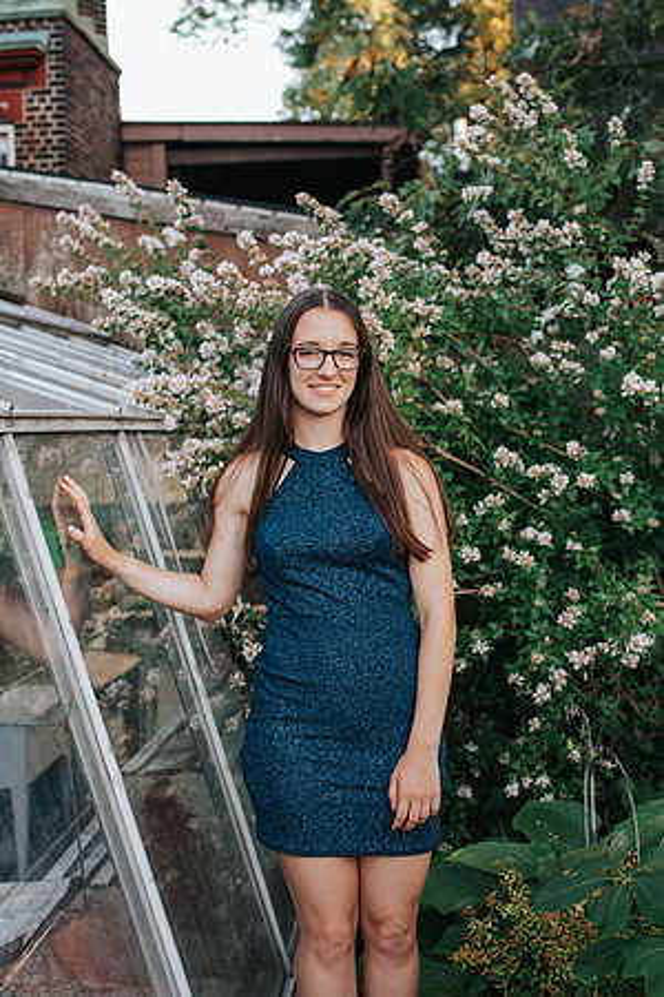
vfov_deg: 37.9
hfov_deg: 25.8
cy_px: 498
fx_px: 1451
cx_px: 350
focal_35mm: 52
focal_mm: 35
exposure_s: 1/400
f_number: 2.8
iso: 1000
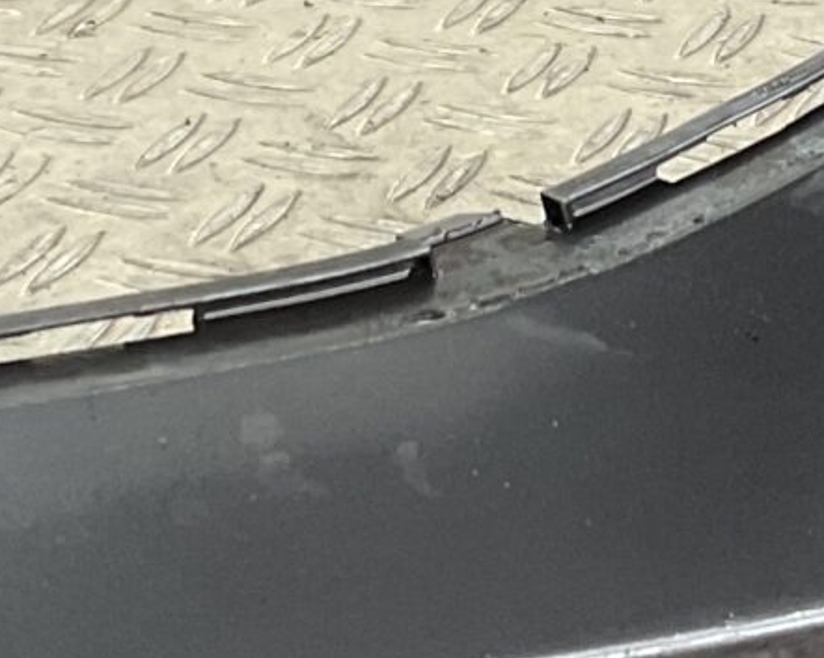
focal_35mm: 164
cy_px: -257
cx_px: 796
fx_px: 3997
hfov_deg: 11.7
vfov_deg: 9.2
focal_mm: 3
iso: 50
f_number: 1.8
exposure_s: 1/120
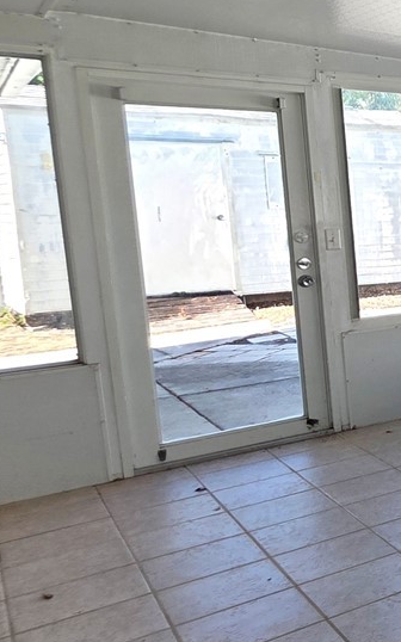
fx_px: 717
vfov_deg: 48.1
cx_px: 851
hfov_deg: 17.8
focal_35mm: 41
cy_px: 272
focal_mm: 2.2
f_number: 1.9
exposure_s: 1/307
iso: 40
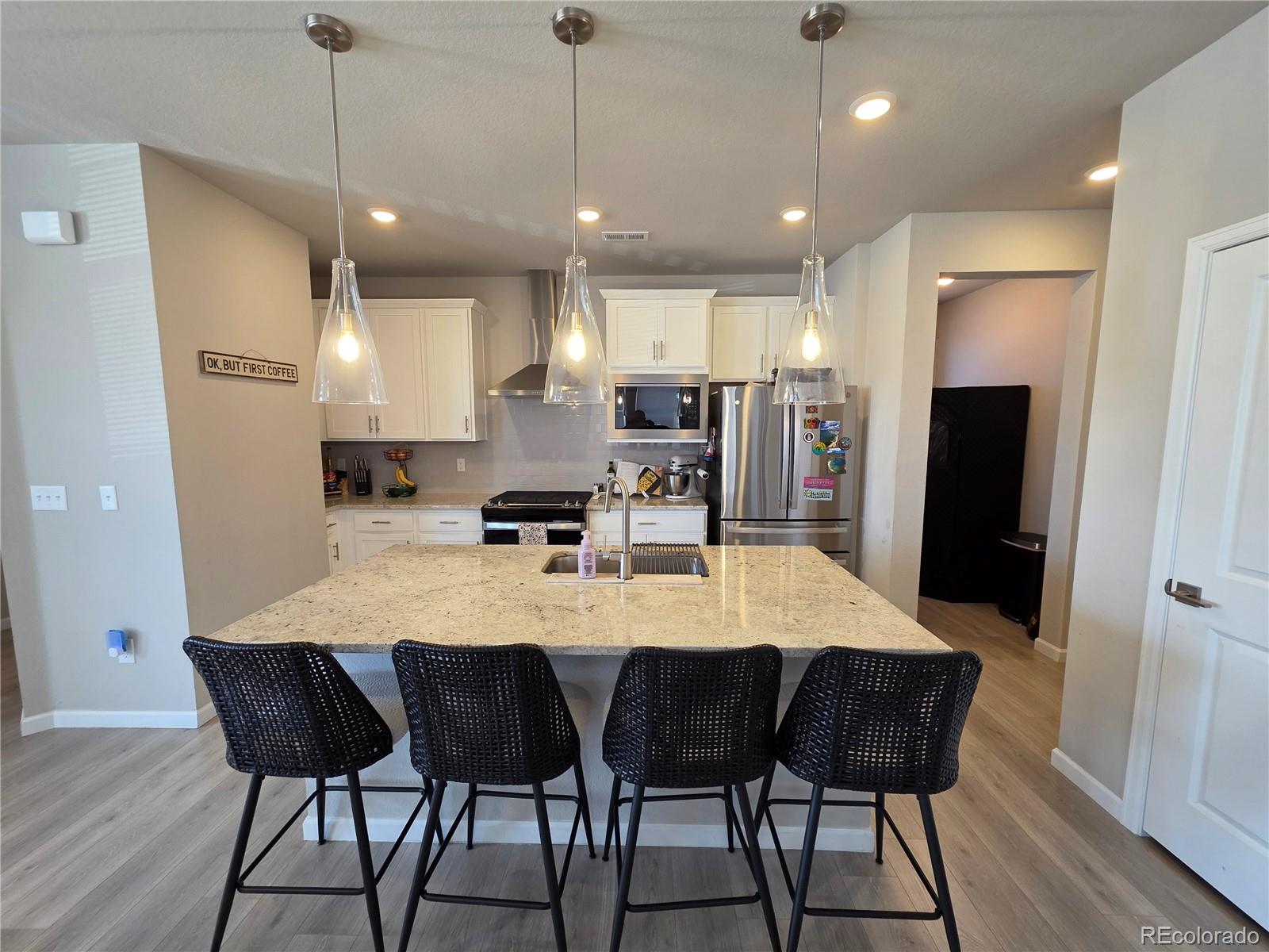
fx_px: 477
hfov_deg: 106.2
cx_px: 634
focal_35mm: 13
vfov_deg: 89.9
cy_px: 476
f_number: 1.9
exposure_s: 1/120
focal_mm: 2.2
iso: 160
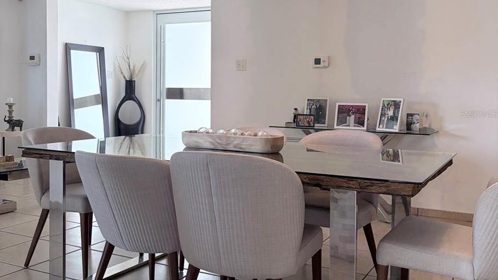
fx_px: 502
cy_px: 114
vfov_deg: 31.1
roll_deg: -0.3
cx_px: 249
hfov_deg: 52.8
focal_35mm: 38
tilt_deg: -1.9
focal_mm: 5.96
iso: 160
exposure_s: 1/120
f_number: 1.6
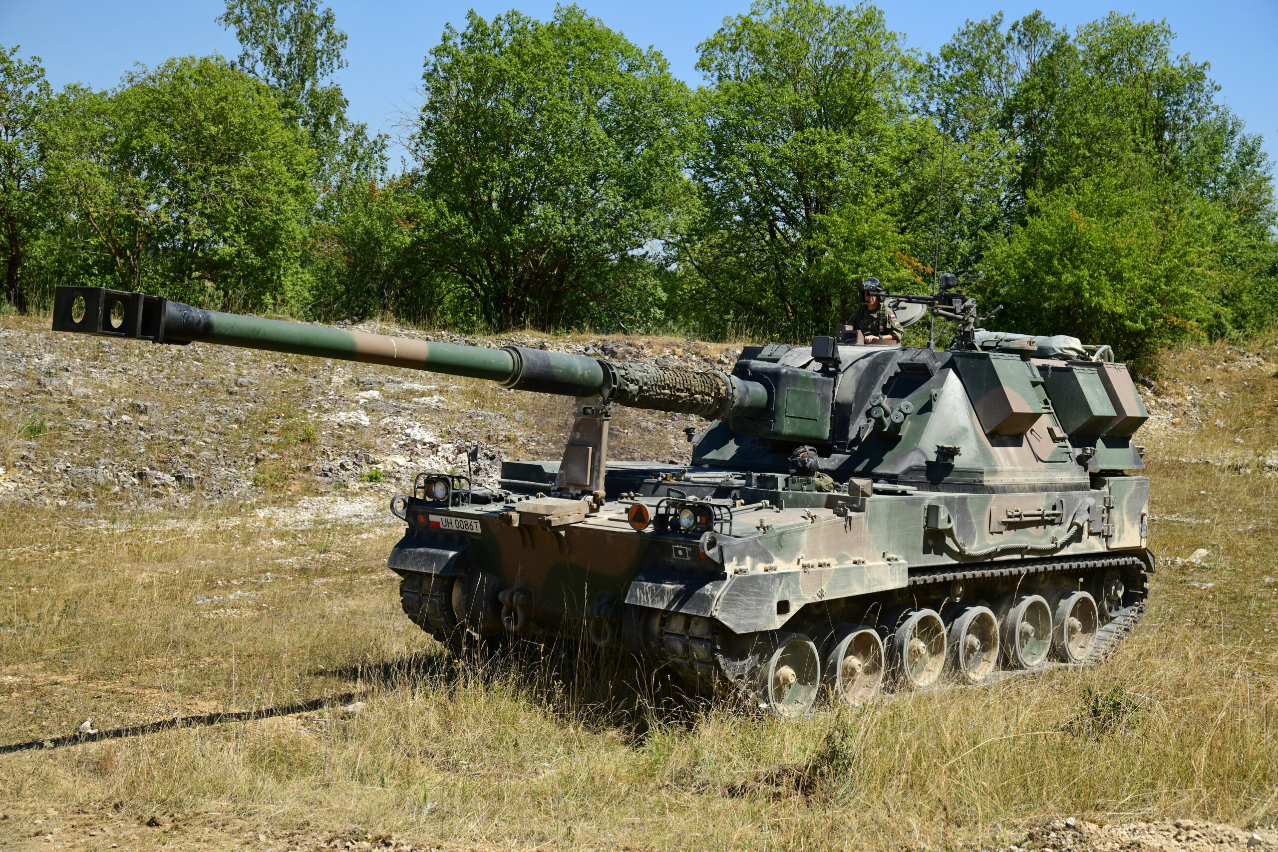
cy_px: 426
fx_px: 1846
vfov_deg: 26.0
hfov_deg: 38.2
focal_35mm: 52
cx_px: 639
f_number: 6.3
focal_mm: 52
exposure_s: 1/1000
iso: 250
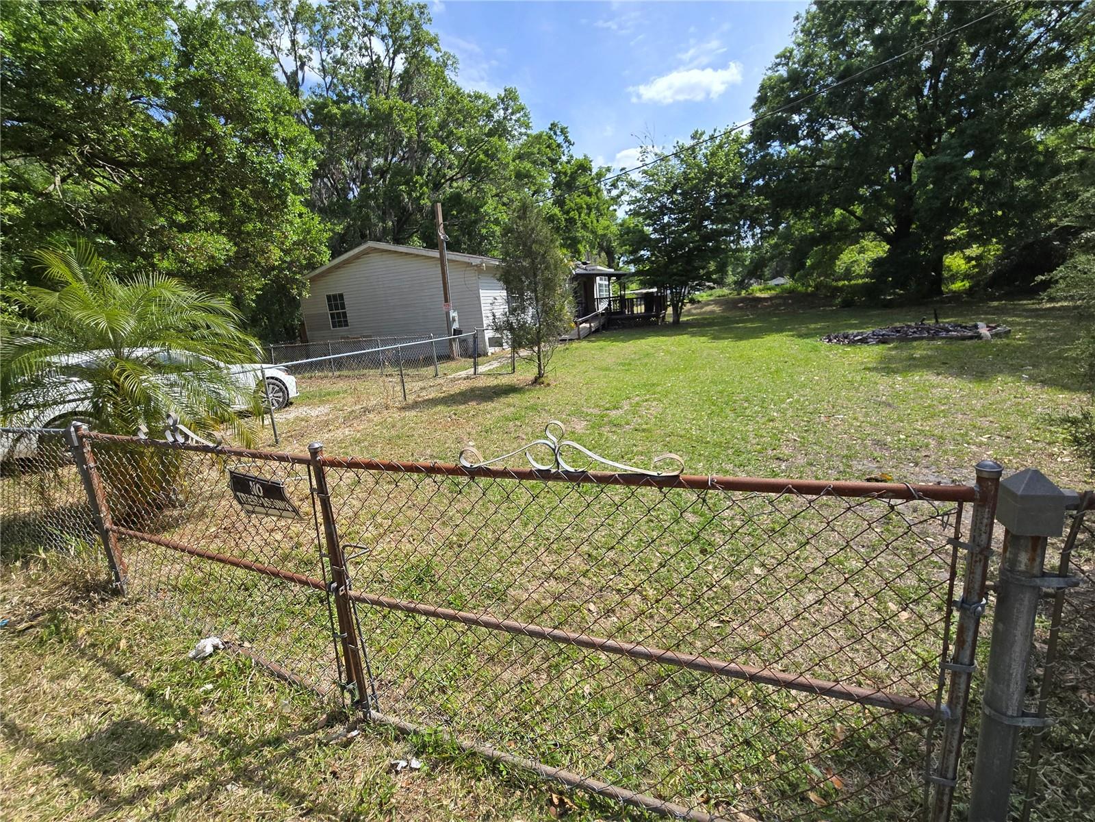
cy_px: 411
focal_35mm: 13
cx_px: 548
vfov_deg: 89.9
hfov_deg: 106.2
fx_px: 411
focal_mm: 2.2
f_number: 2.2
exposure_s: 1/1751
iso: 50
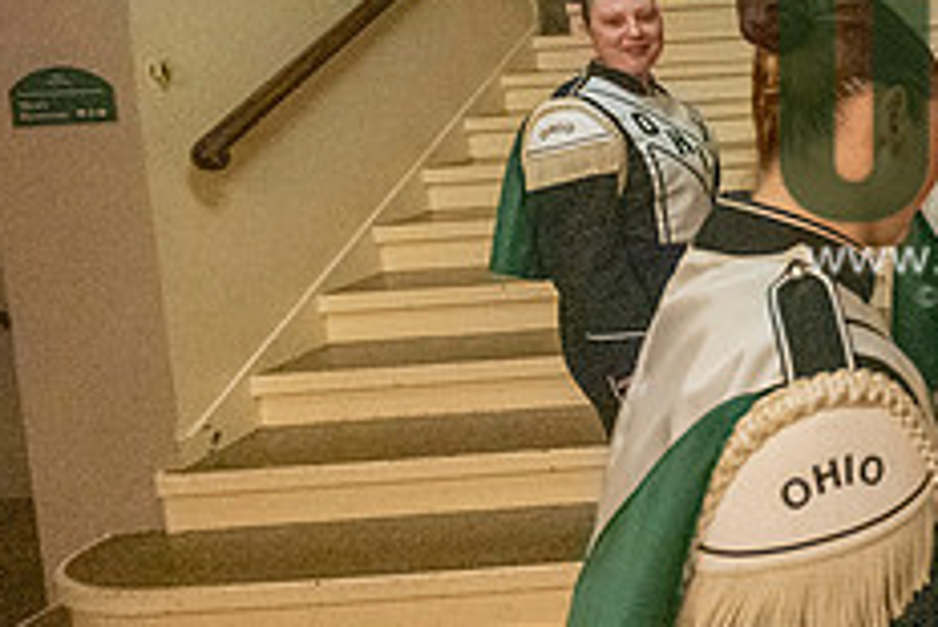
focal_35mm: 35
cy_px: 115
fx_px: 912
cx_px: 1084
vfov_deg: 36.5
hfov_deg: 40.8
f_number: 4.5
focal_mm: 14
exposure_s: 1/250
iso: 16000
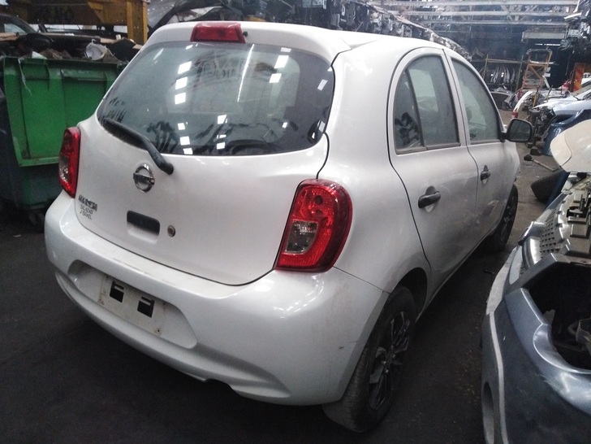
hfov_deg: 67.3
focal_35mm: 26
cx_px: 296
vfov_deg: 53.1
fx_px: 444
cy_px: 222
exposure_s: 1/20
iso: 641
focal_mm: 3.46
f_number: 2.2
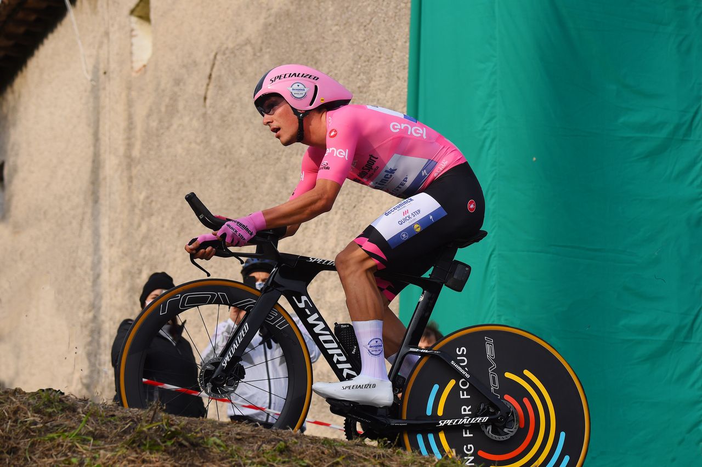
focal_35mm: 125
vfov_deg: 11.0
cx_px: 351
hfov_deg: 16.4
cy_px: 234
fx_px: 2436
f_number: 6.3
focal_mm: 125
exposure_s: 1/1600
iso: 500
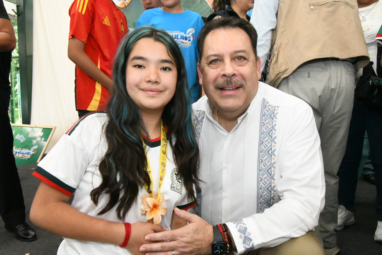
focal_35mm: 30
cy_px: 128
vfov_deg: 43.6
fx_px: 318
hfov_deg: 61.9
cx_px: 191
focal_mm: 20
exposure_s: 1/200
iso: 20000
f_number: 18
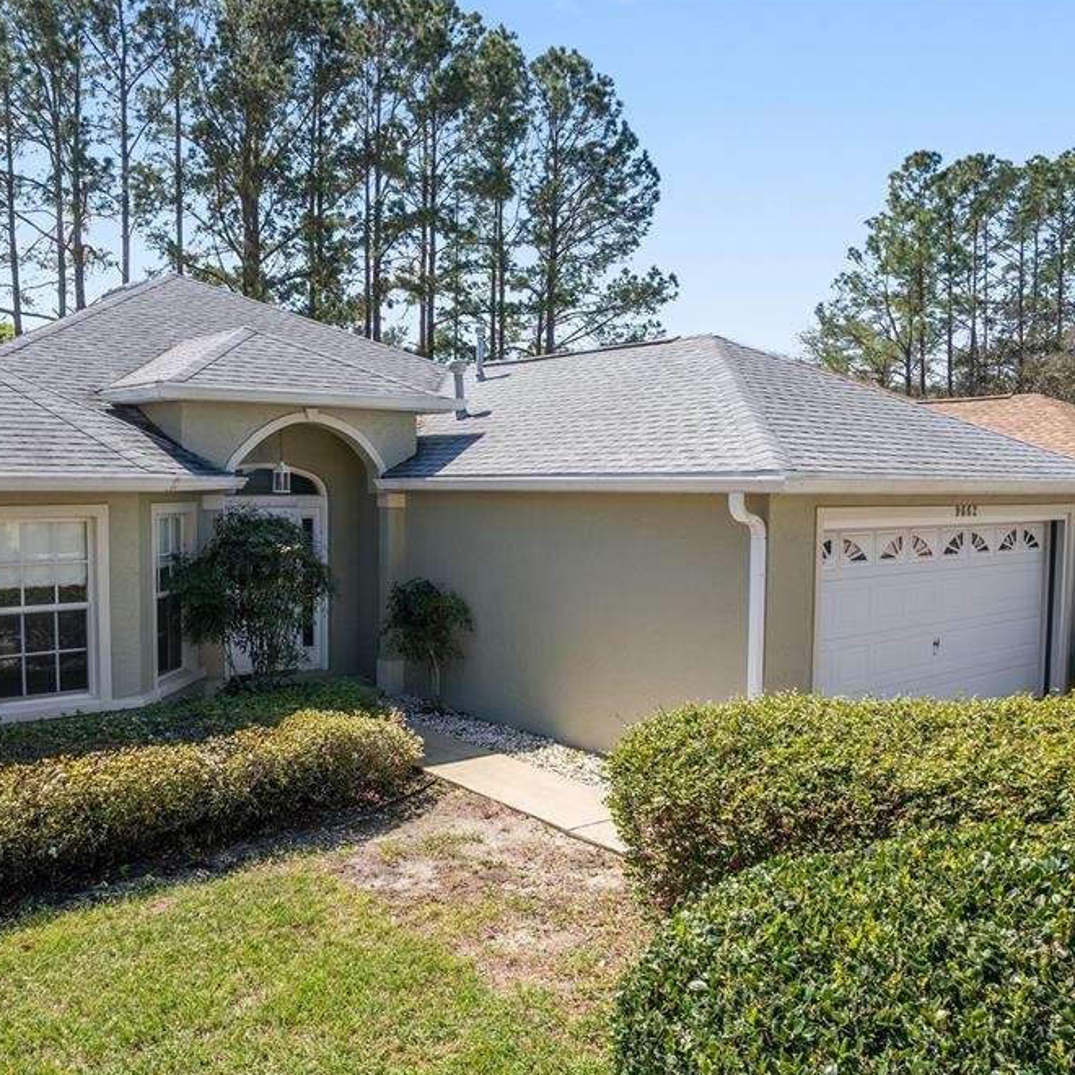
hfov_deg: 55.2
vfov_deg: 55.6
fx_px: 1019
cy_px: 546
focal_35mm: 29
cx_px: 425
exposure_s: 1/1250
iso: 140
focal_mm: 8.38
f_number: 2.8
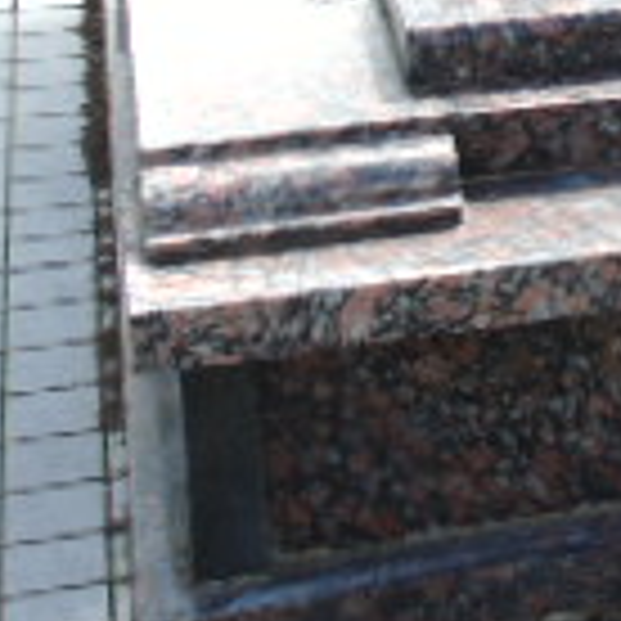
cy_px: -194
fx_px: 2415
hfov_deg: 13.2
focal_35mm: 119
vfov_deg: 14.1
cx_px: 1107
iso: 80
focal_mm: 5.2
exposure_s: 1/250
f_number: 3.6
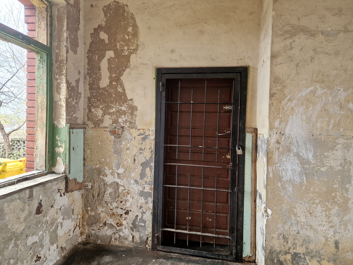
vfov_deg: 58.9
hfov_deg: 73.9
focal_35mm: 23
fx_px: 235
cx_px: 176
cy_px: 132
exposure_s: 1/100
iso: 160
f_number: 1.8
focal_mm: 6.4
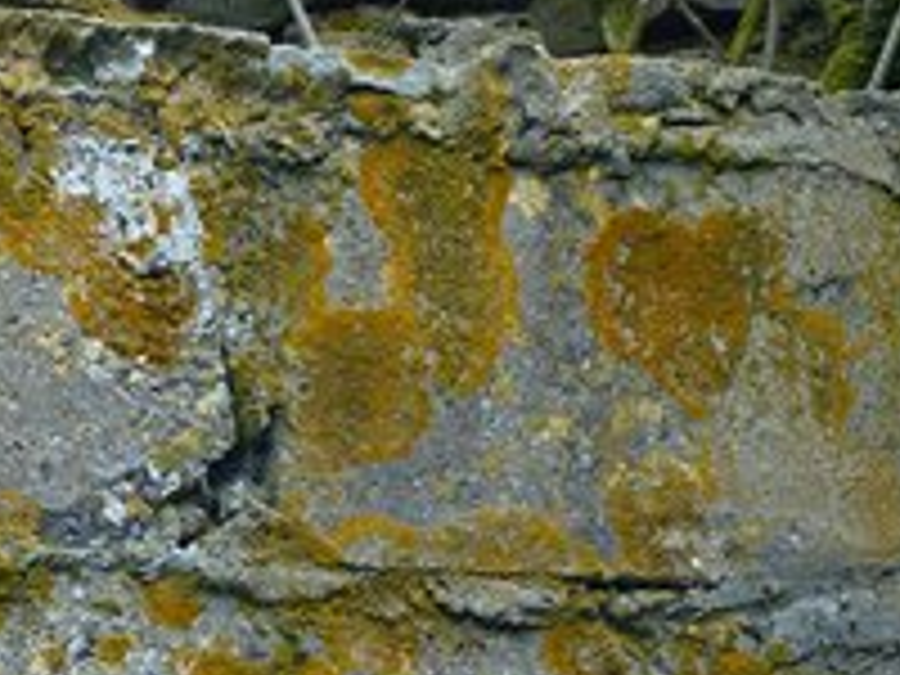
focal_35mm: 420
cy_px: -302
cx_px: 270
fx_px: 10920
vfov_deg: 3.5
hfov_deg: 4.7
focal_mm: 23.5
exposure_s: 1/160
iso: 100
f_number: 4
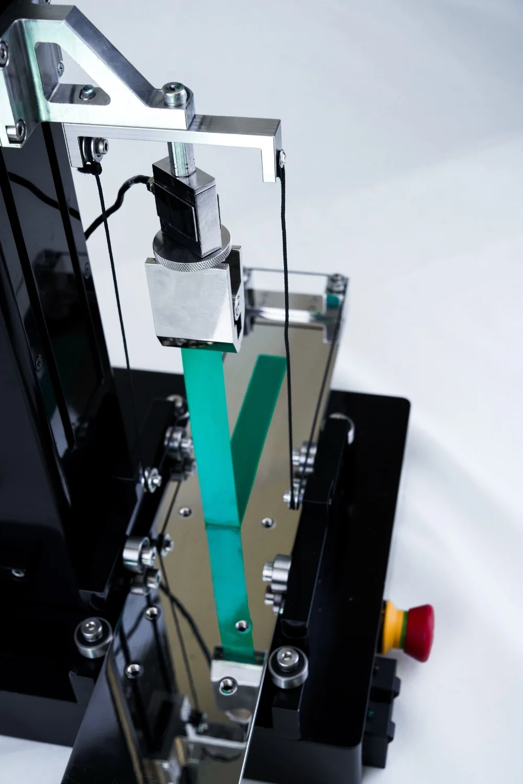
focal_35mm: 47
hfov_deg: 28.6
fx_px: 1024
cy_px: 392
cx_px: 262
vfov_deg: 41.9
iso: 640
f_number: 10
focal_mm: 47
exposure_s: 1/100
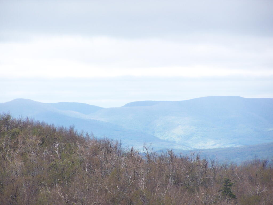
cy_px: 102
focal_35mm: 288
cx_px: 136
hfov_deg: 6.9
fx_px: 2271
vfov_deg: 5.2
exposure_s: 1/400
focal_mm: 47.7
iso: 80
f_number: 3.6
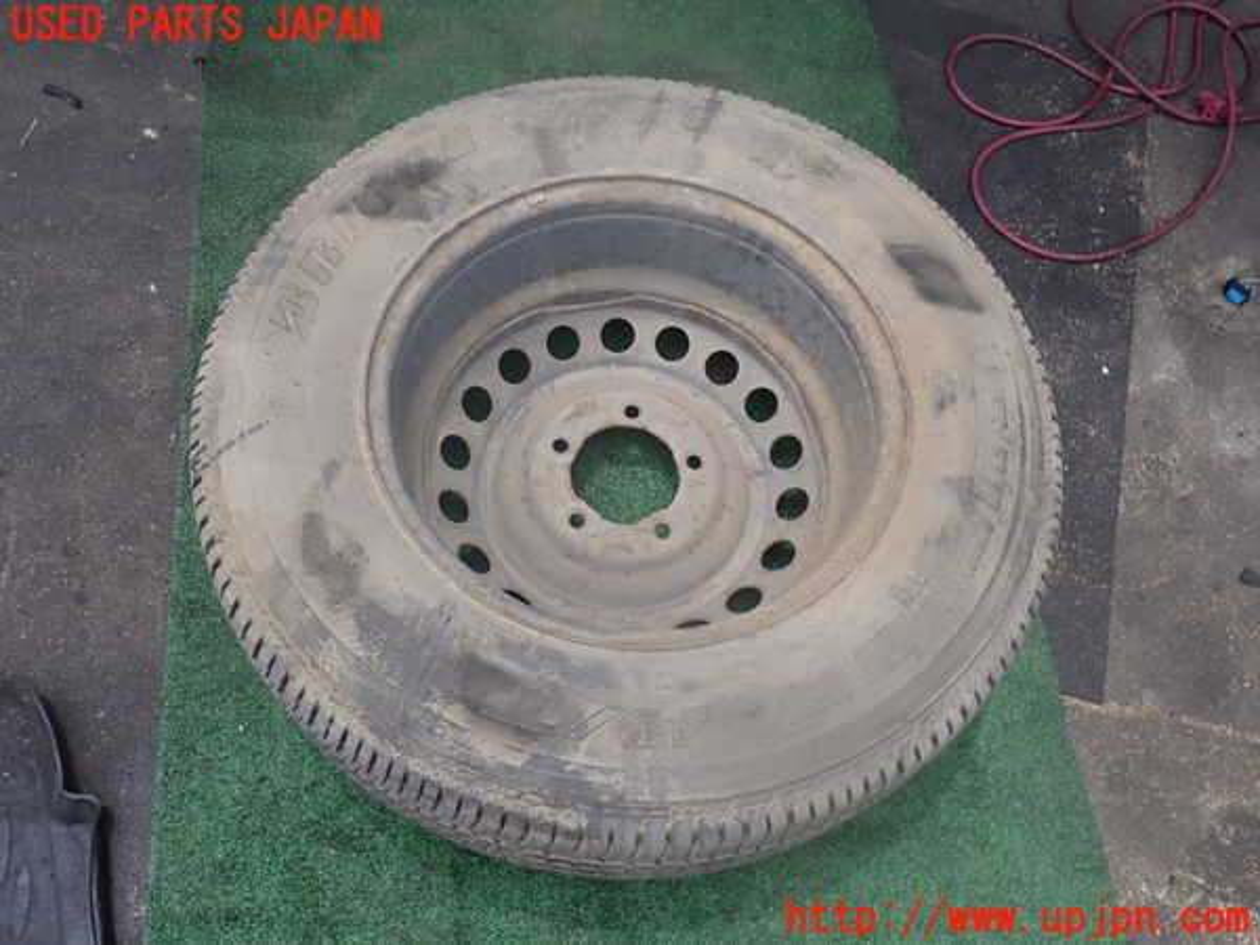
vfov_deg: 46.8
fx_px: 1092
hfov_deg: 60.0
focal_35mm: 30
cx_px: 630
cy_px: 472
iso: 100
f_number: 3.2
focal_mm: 5.4
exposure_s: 1/500
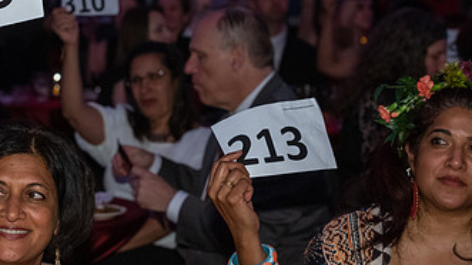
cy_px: 80
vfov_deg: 9.2
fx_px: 1652
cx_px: 134
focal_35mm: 132
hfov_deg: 16.2
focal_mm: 70
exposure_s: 1/160
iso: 1600
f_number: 4
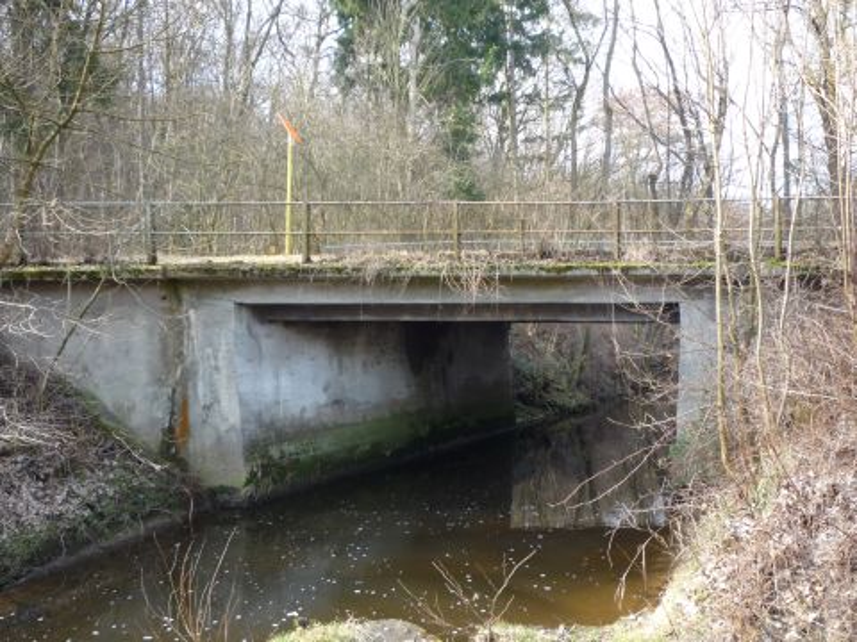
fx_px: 792
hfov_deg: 56.8
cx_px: 428
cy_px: 321
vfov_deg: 44.2
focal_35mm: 32
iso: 100
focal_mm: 5.2
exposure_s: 1/100
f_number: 3.3
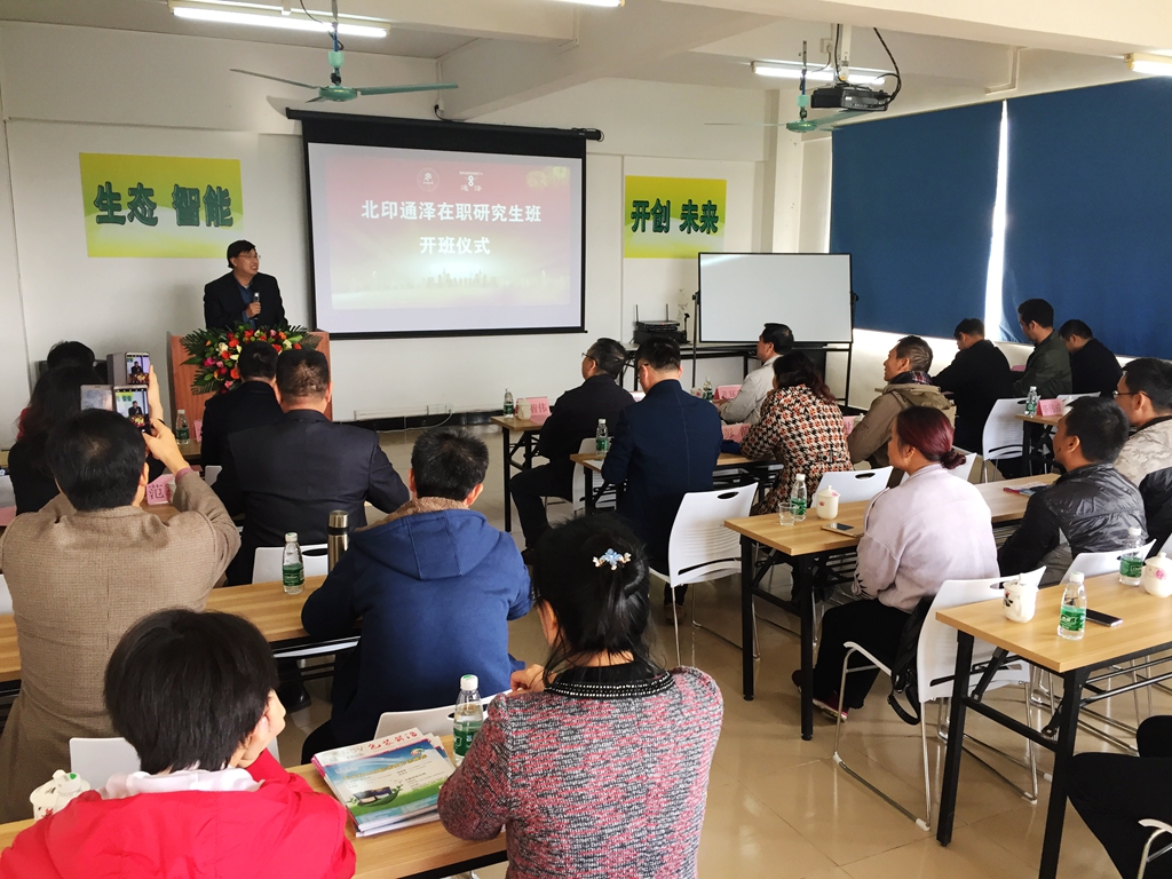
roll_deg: -0.9
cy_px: 440
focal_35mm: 29
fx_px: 982
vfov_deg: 48.2
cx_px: 586
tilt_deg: -10.7
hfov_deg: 61.7
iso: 40
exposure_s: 1/33
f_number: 2.2
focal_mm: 4.15
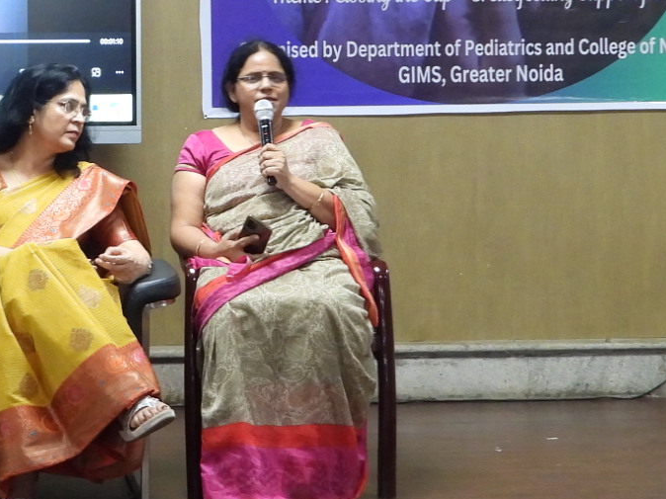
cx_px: 124
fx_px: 2269
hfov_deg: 16.6
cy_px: 178
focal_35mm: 118
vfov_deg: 12.5
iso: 400
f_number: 3.2
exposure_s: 1/20
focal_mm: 6.3
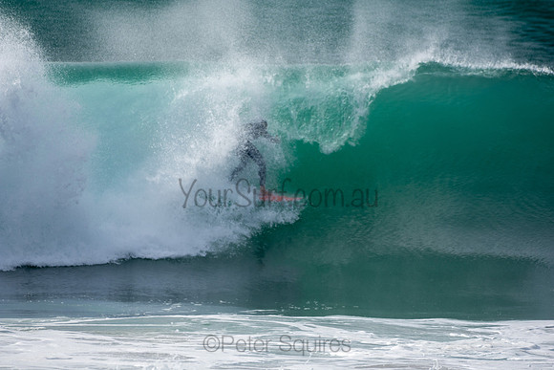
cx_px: 277
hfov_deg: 2.7
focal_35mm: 750
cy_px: 185
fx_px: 11544
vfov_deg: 1.8
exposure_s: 1/640
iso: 140
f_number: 5.6
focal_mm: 500
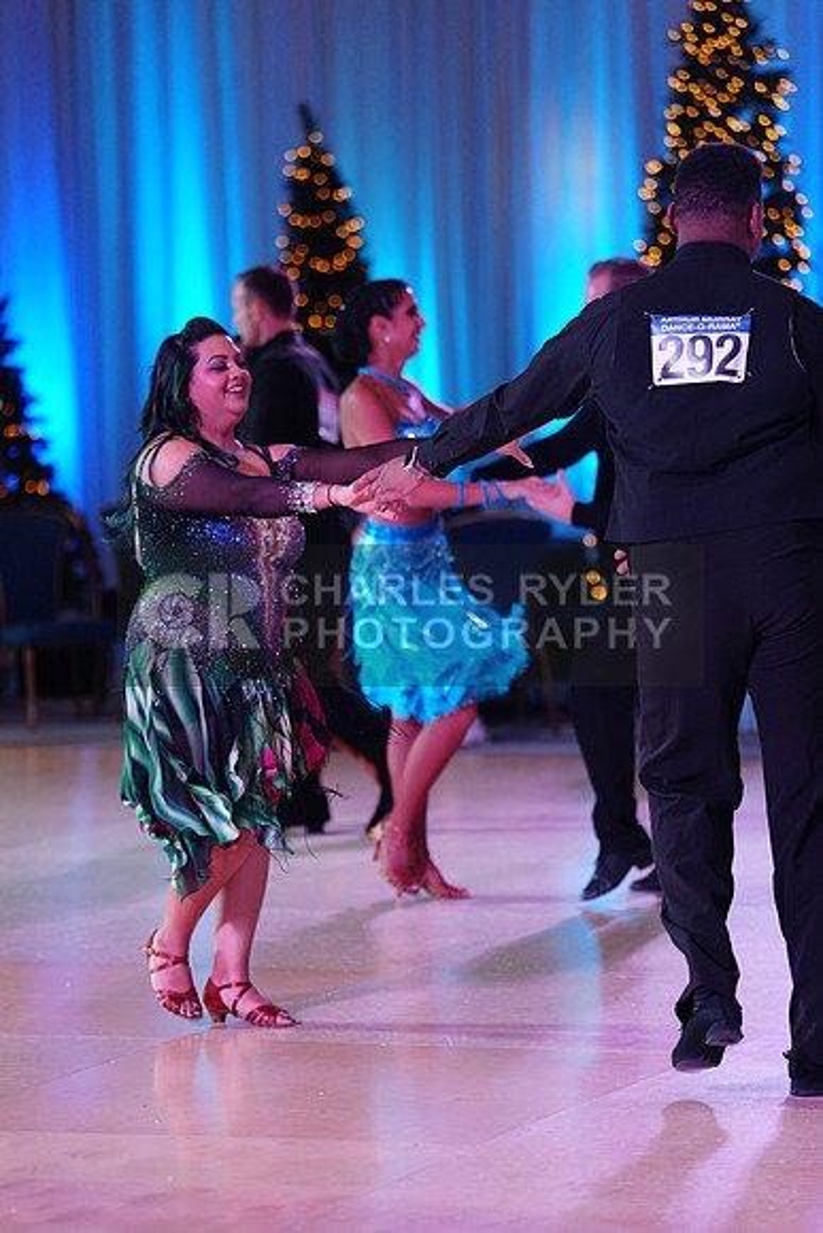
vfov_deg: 15.0
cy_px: 616
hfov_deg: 10.0
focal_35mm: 137
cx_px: 412
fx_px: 4695
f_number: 2.8
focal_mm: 137
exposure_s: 1/640
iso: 2000
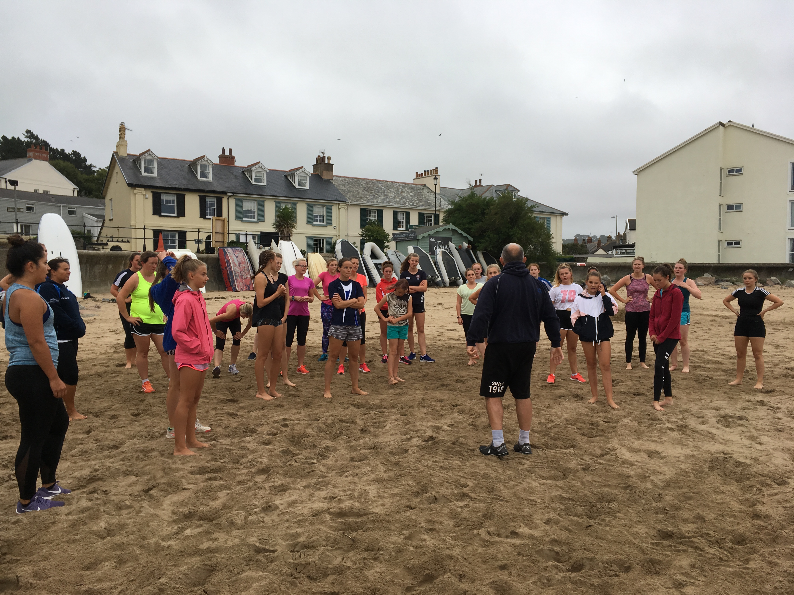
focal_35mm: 29
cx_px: 397
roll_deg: -0.4
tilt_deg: -2.5
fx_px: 665
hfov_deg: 61.7
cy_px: 298
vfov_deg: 48.2
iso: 25
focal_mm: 4.15
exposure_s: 1/172
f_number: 2.2
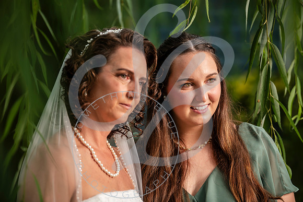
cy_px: 101
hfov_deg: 15.2
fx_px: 1136
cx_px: 152
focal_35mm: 135
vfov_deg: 10.2
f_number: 2.8
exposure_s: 1/500
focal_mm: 135
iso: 400
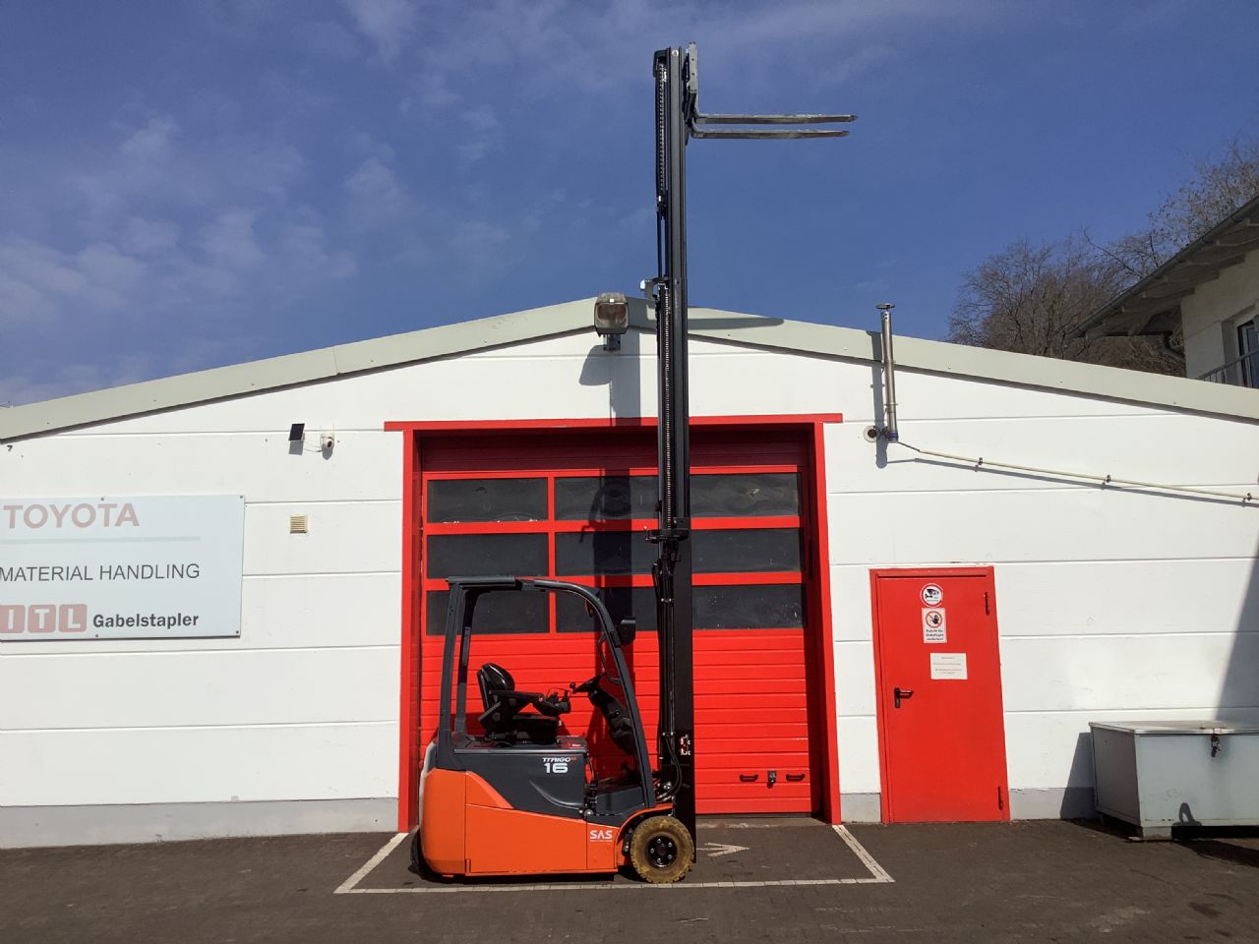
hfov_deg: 58.4
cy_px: 472
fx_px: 1127
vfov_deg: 45.4
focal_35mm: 31
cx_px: 630
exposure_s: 1/3546
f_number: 2.4
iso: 25
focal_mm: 3.3
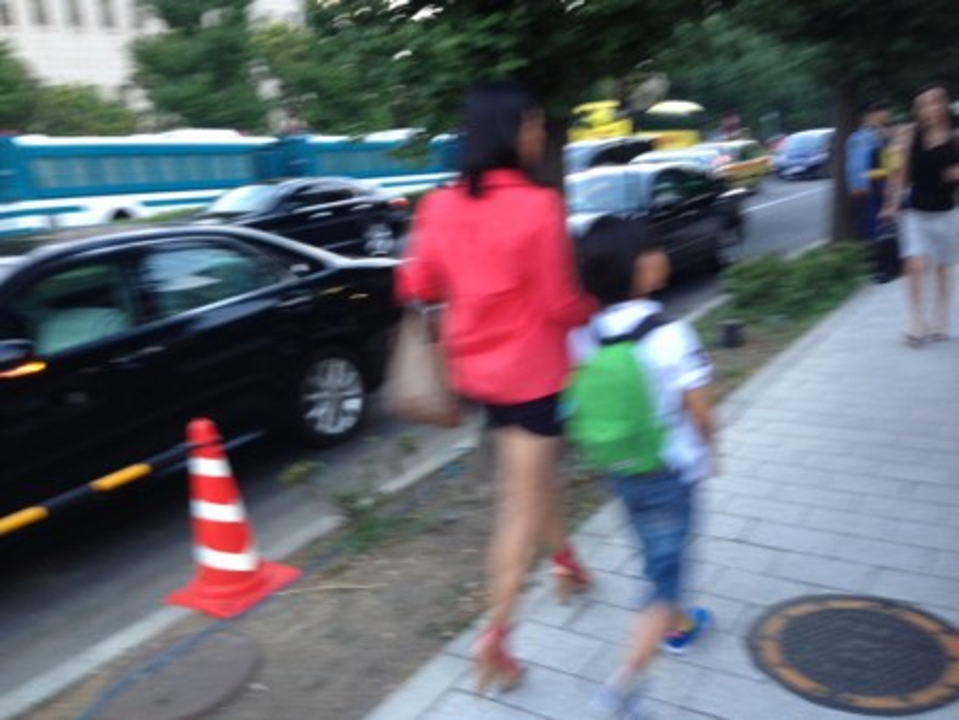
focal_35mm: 33
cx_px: 480
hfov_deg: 55.3
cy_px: 360
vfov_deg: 43.0
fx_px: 915
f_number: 2.4
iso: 100
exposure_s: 1/20
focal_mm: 4.13
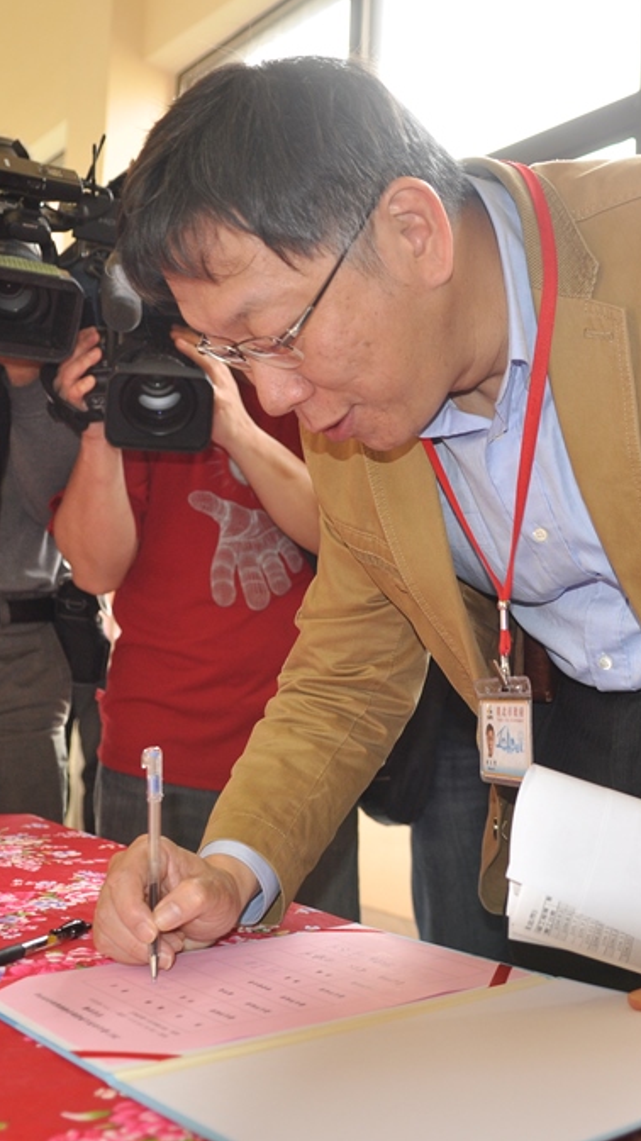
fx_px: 1301
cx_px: 555
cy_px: 566
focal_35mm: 43
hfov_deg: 26.9
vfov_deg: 47.4
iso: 400
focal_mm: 18
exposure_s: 1/125
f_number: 3.5
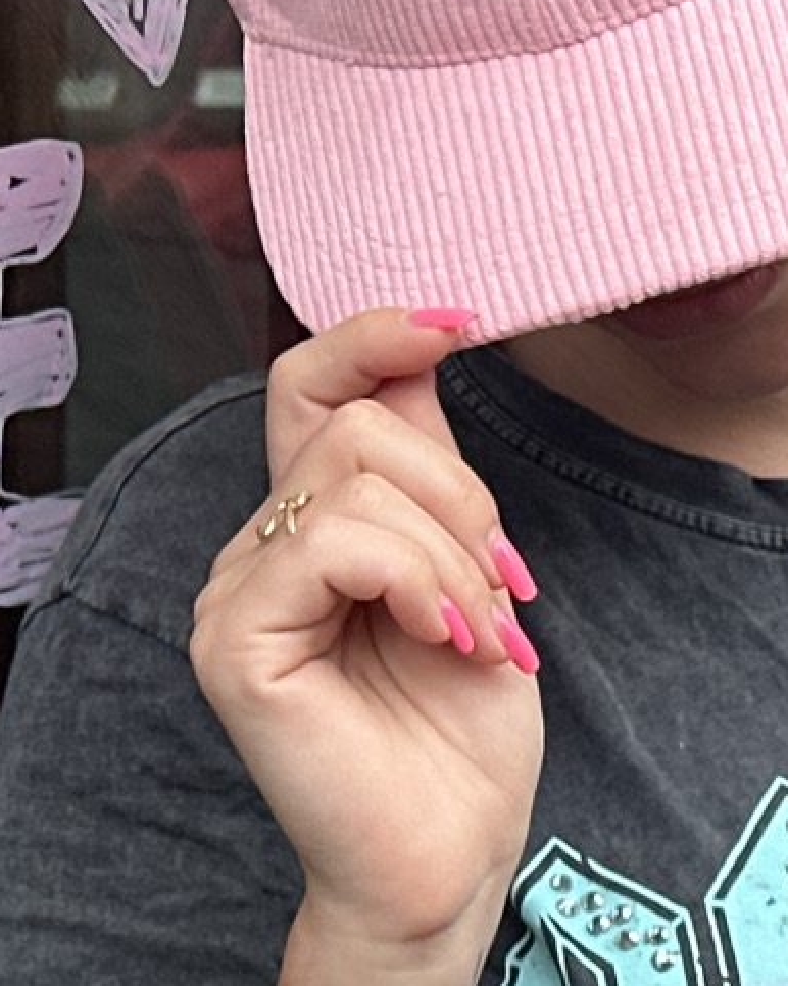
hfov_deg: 7.9
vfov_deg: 9.8
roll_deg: +0.6
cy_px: -190
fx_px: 5659
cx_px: 10
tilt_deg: +0.8
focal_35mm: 194
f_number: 1.78
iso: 64
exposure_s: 1/258
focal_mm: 6.86
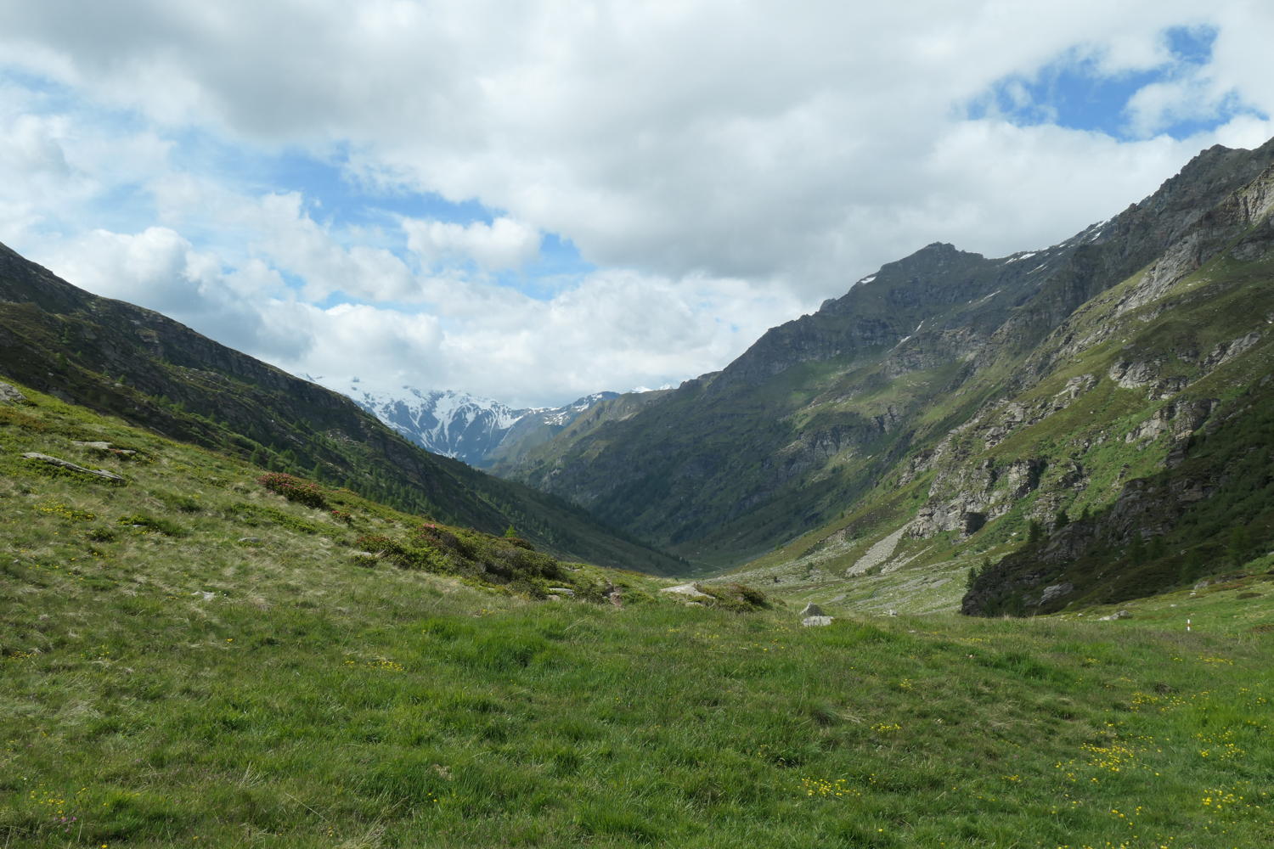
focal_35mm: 32
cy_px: 424
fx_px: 1132
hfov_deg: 58.7
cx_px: 637
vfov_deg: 41.1
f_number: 5.6
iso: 200
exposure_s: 1/1000
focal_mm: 11.7
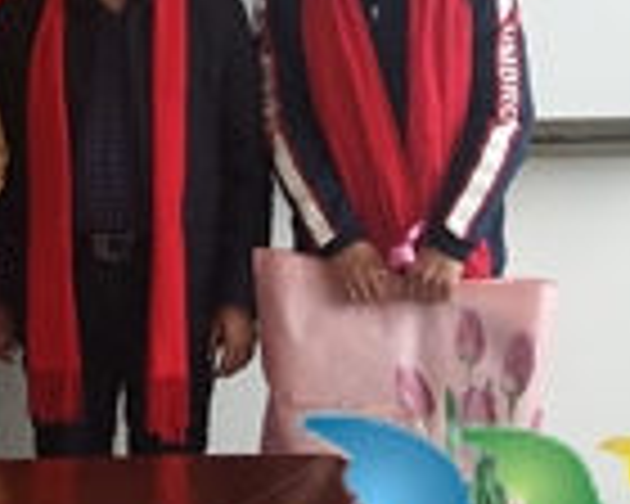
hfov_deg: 16.0
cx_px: -90
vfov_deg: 12.7
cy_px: -220
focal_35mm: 116
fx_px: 2163
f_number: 2
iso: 200
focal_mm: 3.88
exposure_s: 1/50
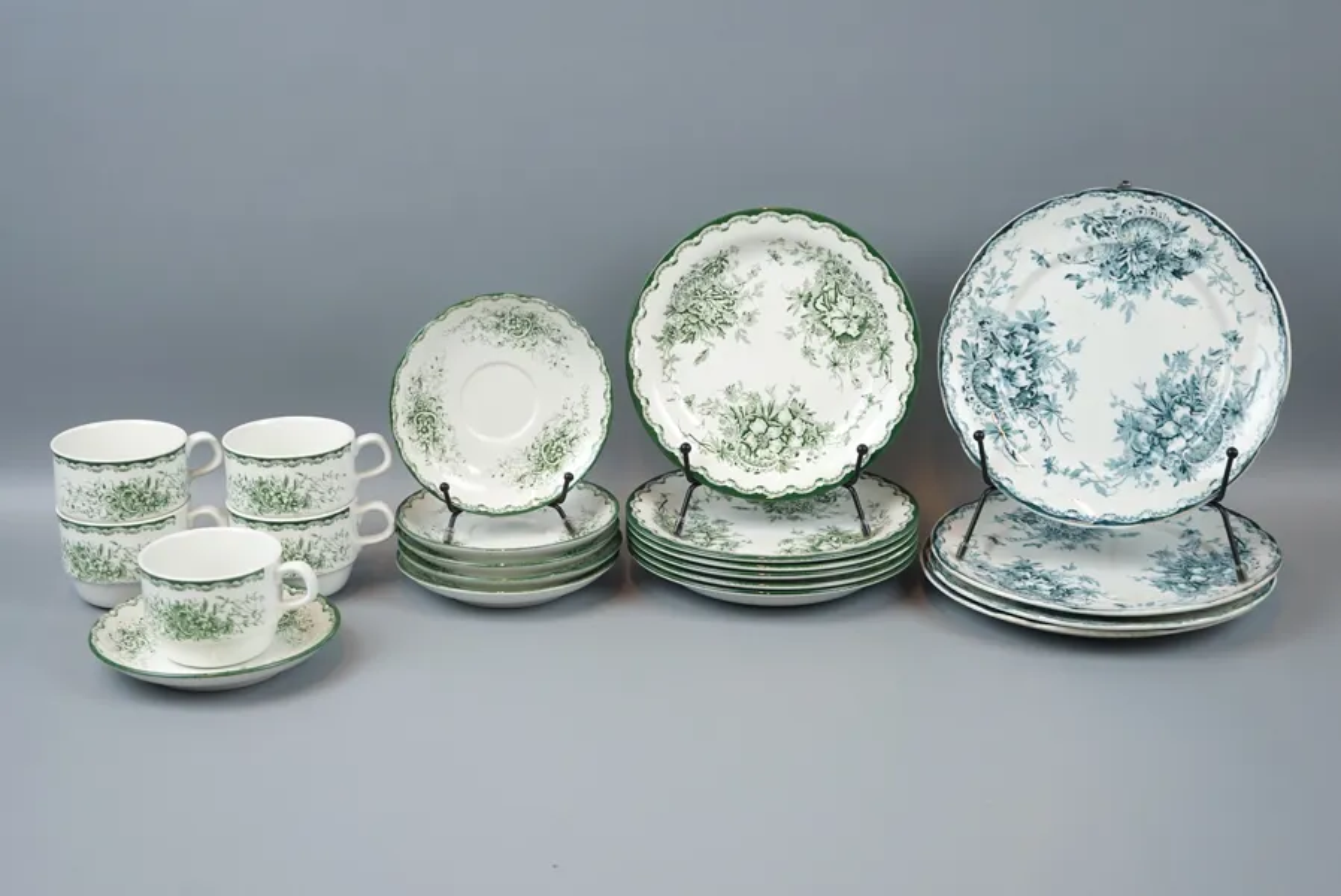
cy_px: 448
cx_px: 670
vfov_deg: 31.2
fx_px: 1603
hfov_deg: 45.4
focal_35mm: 43
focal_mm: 43
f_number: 4.5
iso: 125
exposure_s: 1/60
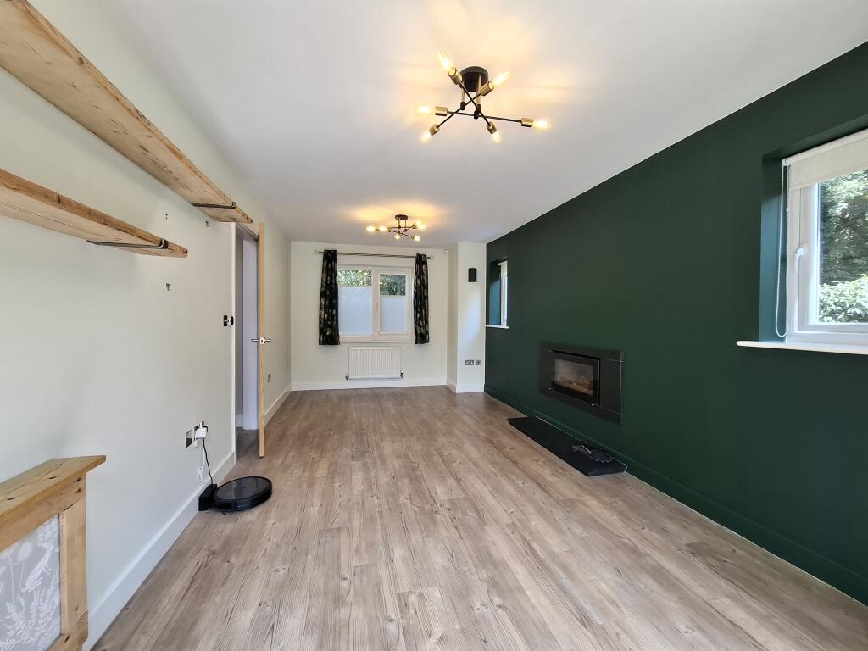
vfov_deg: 89.9
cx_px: 434
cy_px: 326
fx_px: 326
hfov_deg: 106.2
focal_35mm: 13
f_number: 2.2
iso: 40
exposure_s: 1/100
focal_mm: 1.74
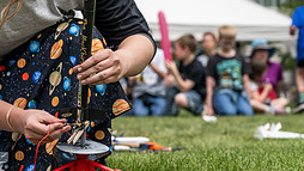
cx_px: 138
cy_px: 27
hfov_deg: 14.7
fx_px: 1177
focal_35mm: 146
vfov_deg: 8.3
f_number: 4
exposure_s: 1/2500
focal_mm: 61
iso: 320
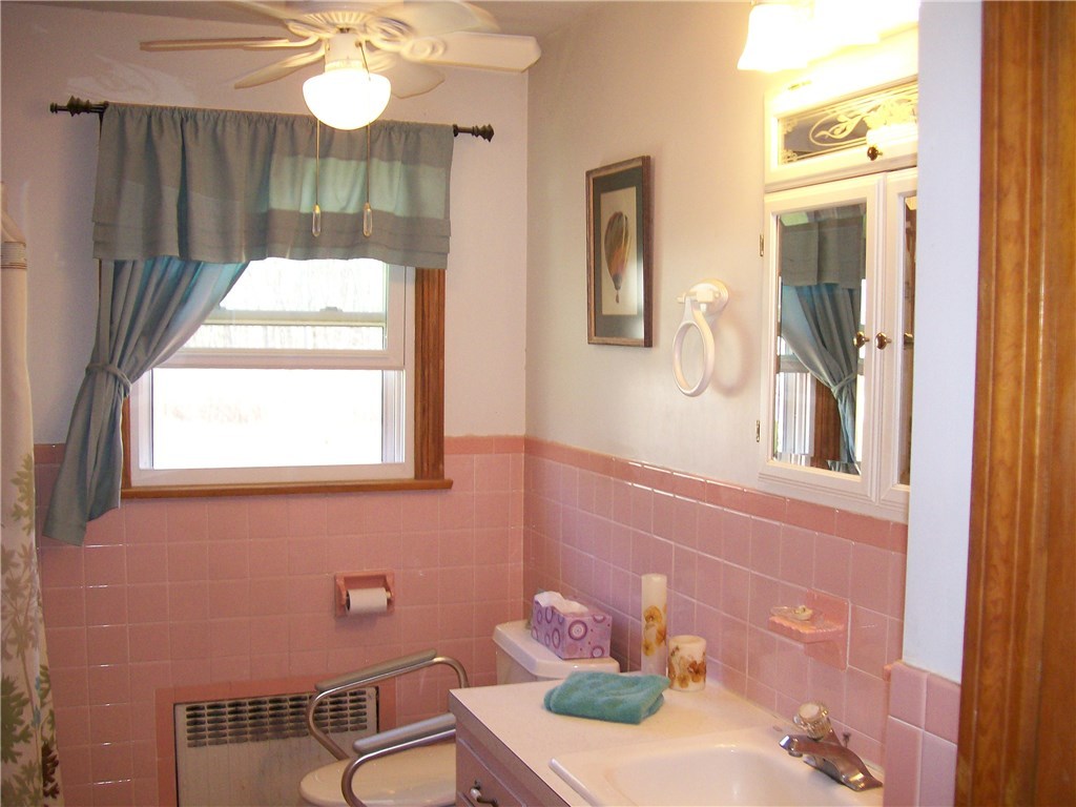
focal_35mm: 36
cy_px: 404
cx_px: 538
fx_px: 1119
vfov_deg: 39.7
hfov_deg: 51.4
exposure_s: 1/64
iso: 140
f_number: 2.7
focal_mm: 6
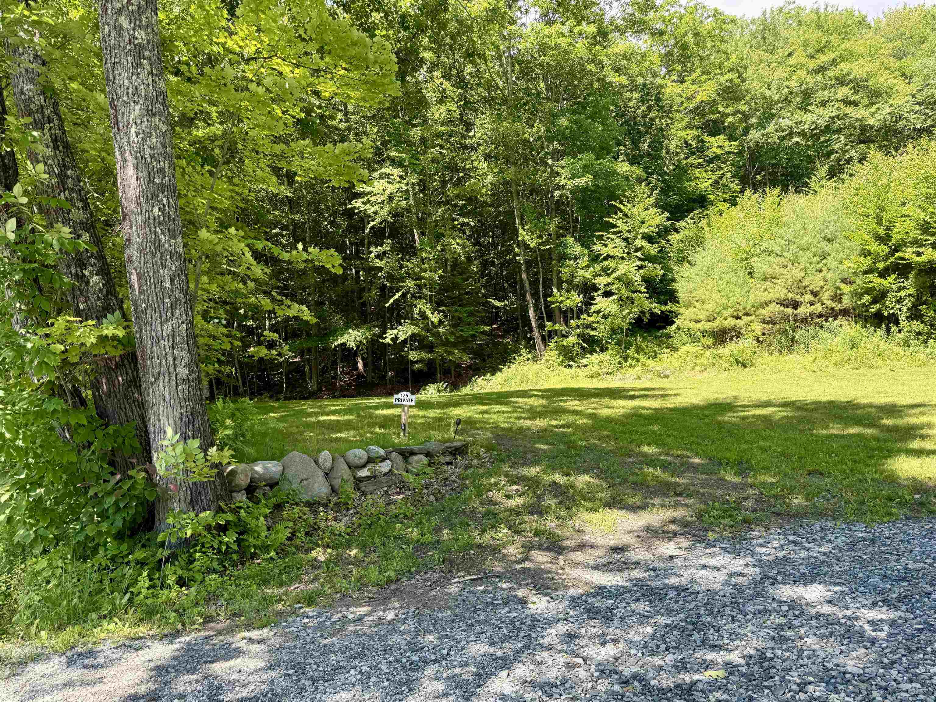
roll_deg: -0.9
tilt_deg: +7.5
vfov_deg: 56.8
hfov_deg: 71.6
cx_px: 468
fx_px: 649
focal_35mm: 24
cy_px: 351
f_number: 1.78
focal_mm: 6.76
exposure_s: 1/612
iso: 80
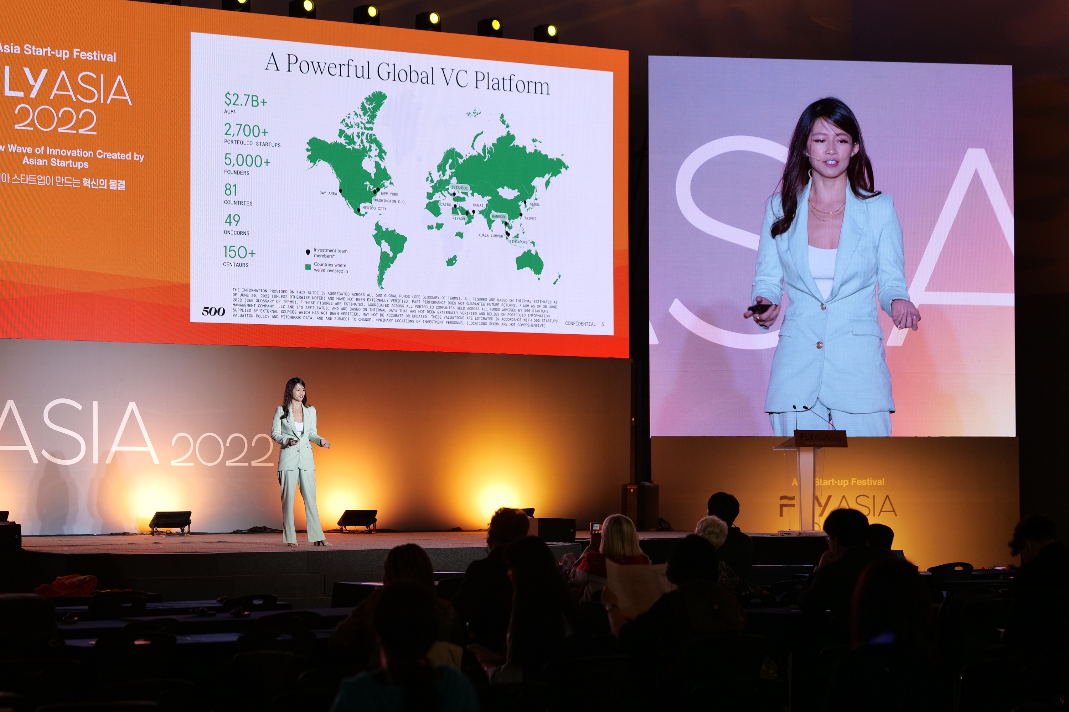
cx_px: 534
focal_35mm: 90
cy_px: 356
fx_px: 2672
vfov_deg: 15.2
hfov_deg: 22.6
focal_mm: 90
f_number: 4
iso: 500
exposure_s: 1/100
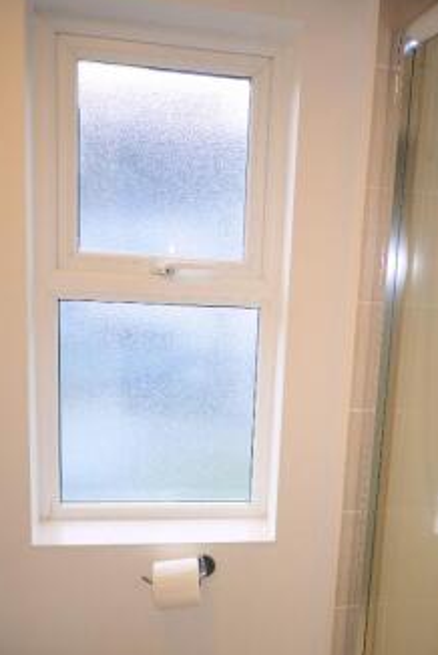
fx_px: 710
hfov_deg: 33.7
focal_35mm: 39
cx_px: 317
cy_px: 419
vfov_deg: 48.9
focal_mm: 14
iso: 160
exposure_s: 1/80
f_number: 2.5
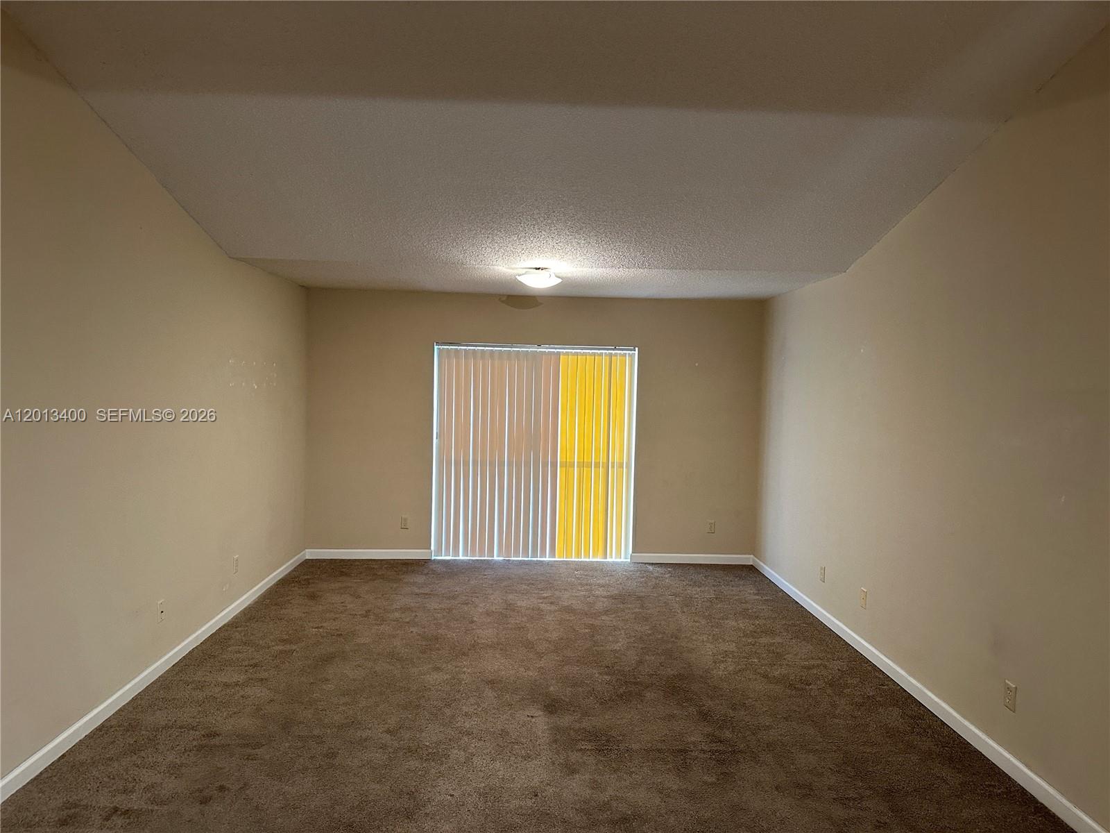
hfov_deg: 71.6
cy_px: 416
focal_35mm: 24
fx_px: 770
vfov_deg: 56.8
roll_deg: -1.1
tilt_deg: -3.2
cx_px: 555
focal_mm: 6.86
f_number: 1.78
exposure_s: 1/60
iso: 400
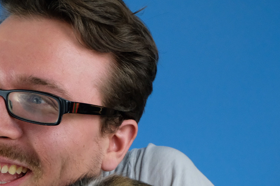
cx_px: 78
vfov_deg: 17.1
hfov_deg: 25.4
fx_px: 614
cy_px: 163
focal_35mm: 79
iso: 3200
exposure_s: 1/80
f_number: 8
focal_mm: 28.2
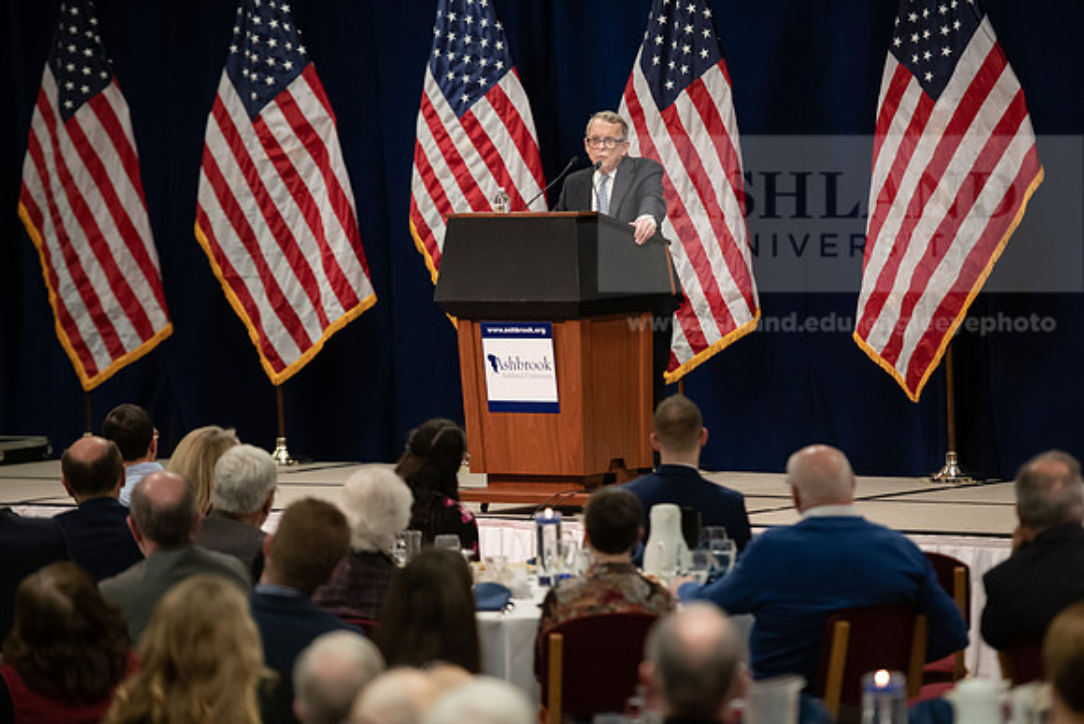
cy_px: 362
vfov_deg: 7.6
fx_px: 5421
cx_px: 542
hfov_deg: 11.4
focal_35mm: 180
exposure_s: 1/200
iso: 2000
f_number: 3.2
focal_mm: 180
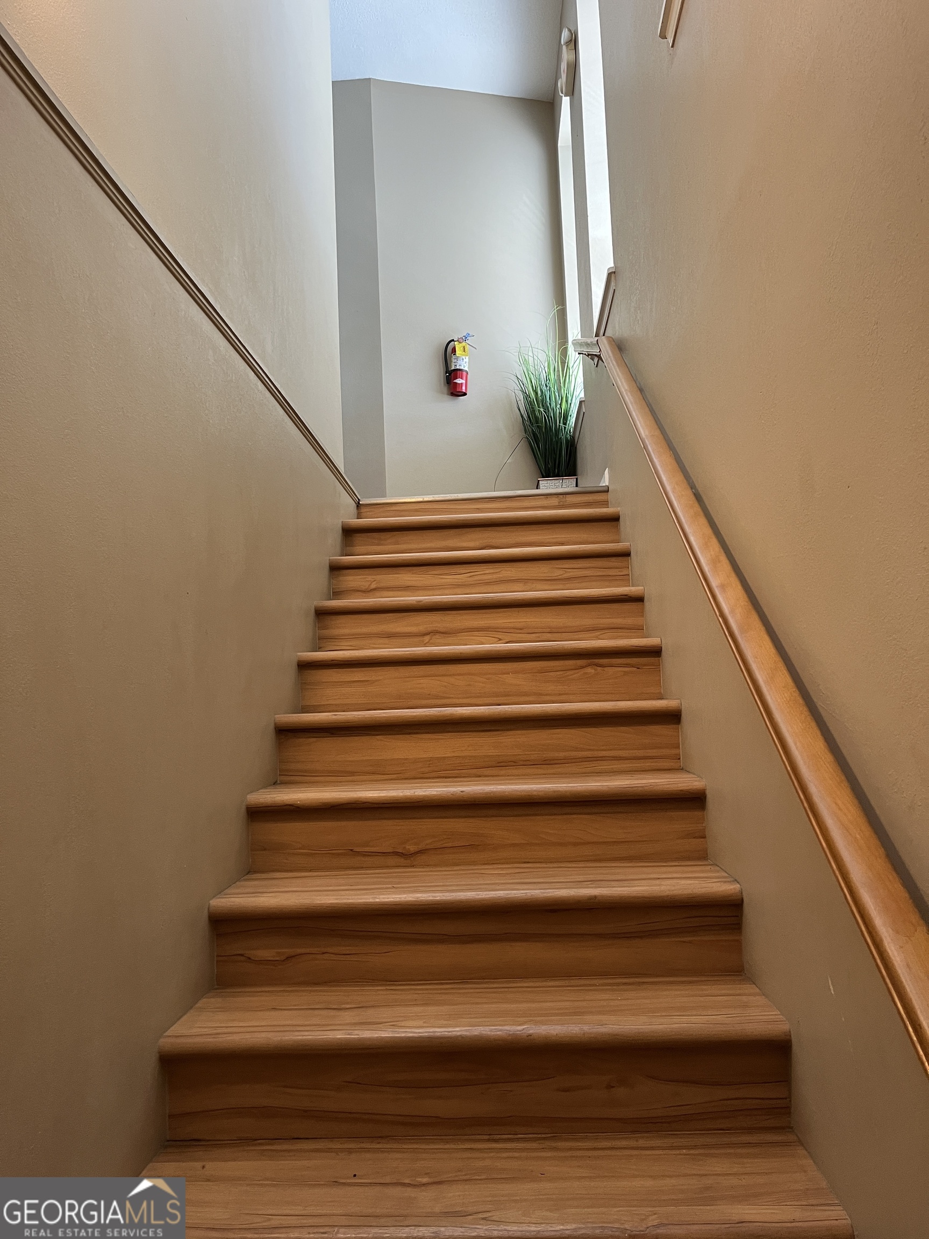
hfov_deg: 53.1
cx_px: 464
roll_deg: +2.0
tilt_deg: +4.8
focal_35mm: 26
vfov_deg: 67.3
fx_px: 930
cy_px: 620
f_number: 1.6
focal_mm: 5.1
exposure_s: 1/60
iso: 160
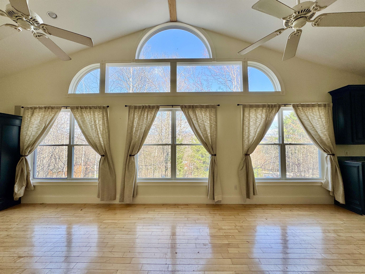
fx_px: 148
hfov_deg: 102.1
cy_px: 137
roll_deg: +0.8
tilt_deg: +1.7
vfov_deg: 85.7
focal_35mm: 14
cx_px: 182
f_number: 2.2
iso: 40
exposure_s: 1/125
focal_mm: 2.22
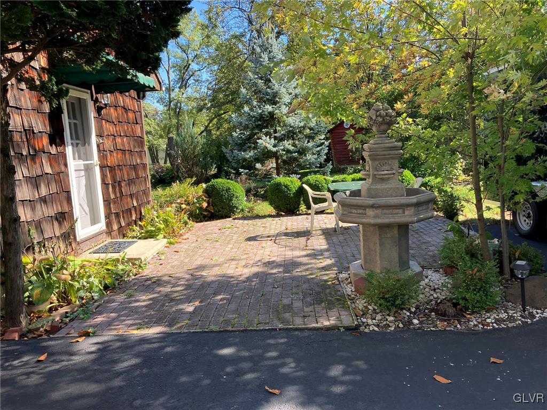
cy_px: 205
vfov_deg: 49.7
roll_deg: +4.1
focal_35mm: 28
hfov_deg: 63.4
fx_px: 442
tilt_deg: -5.9
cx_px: 274
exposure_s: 1/313
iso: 32
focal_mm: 3.99
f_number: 1.8
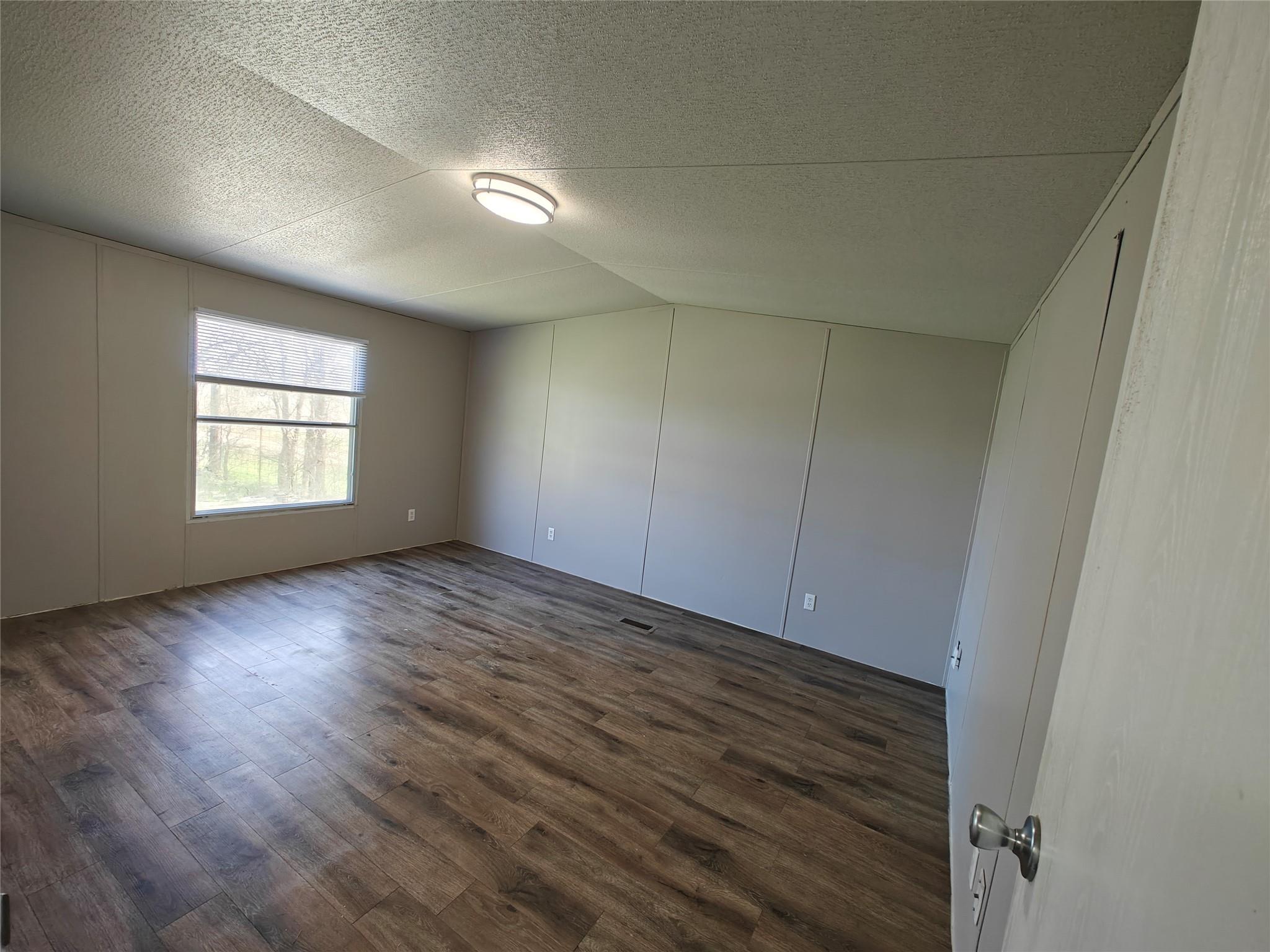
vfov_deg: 85.7
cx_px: 635
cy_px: 476
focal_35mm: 14
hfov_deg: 102.1
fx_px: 514
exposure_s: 1/60
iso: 125
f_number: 2.2
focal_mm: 2.59
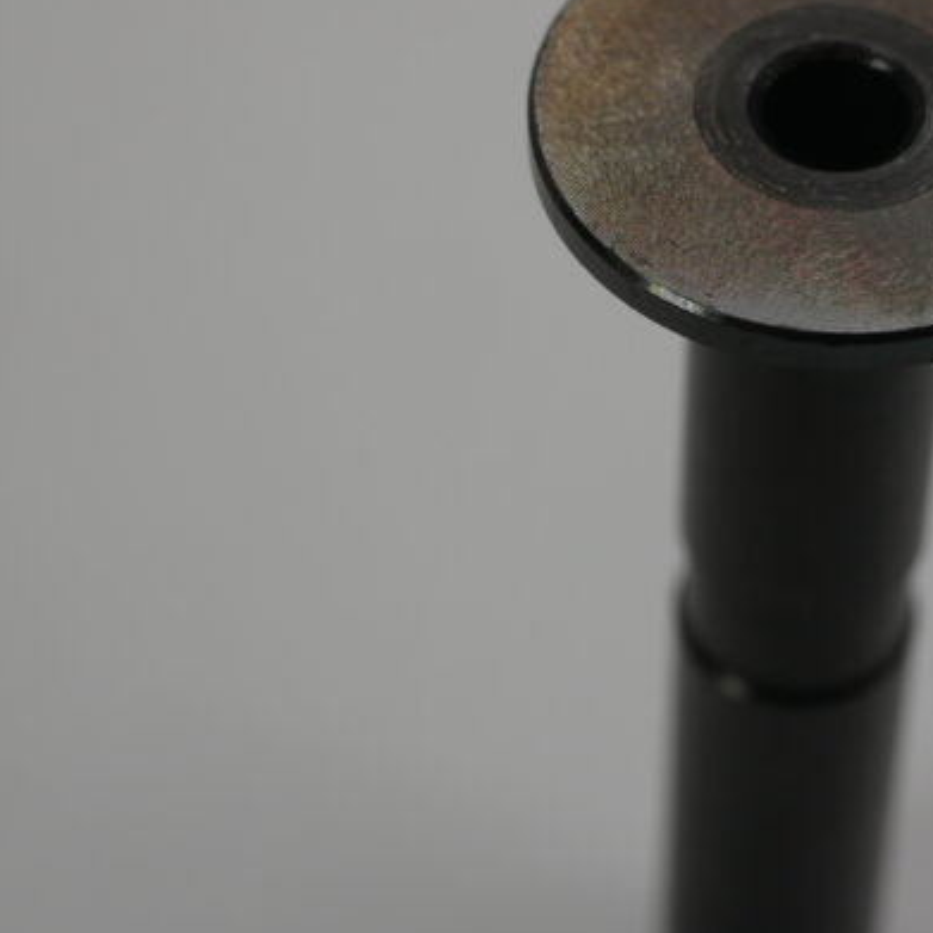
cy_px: 450
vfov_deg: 12.6
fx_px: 4239
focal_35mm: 139
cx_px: 759
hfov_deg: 12.5
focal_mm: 30
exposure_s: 1/250
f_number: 4.5
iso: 200
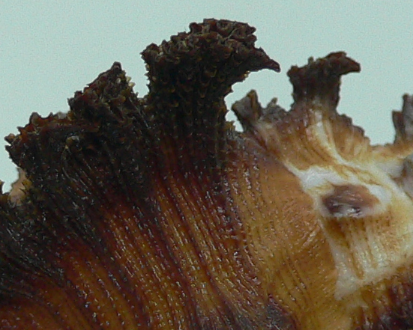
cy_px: 345
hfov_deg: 15.4
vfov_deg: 12.2
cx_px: 136
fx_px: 1528
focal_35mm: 125
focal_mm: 4.6
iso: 150
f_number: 2.8
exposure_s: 1/60
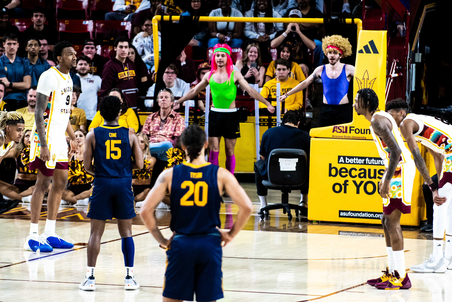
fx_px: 3698
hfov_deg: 7.0
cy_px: 132
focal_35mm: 295
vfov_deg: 4.7
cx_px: 261
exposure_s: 1/800
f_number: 2.8
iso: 2000
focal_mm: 170
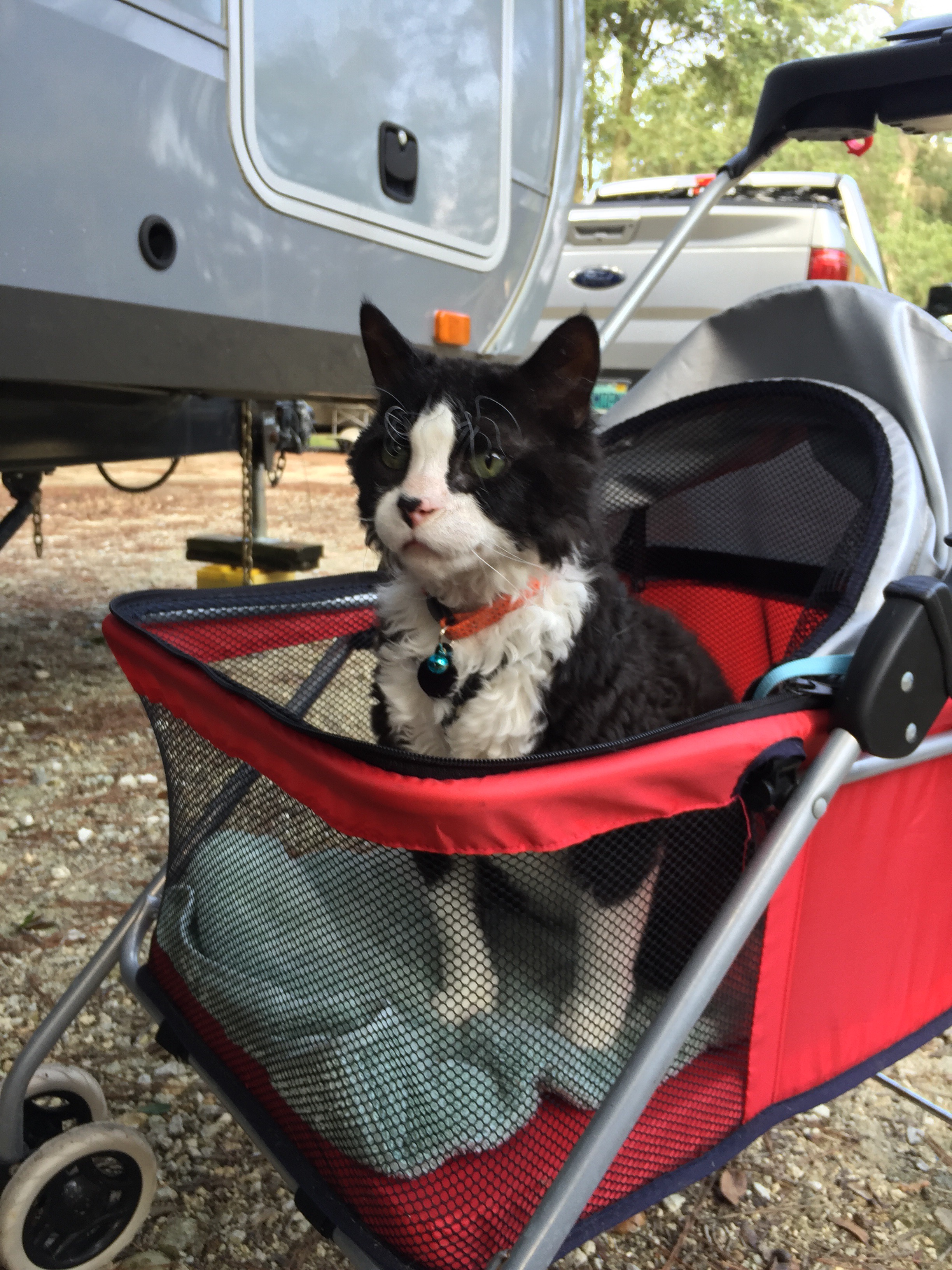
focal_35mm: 29
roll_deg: -2.0
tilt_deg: -10.1
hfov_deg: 48.2
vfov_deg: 61.7
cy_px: 635
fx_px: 1063
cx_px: 476
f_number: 2.2
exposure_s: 1/60
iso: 32
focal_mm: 4.15
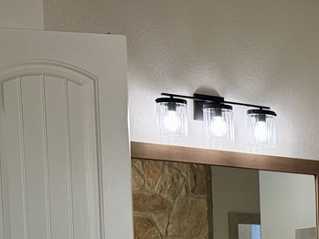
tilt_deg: -4.0
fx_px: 913
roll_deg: +0.1
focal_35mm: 99
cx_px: 480
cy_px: 368
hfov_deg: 17.7
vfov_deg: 13.9
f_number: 1.78
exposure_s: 1/228
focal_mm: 6.76
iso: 200
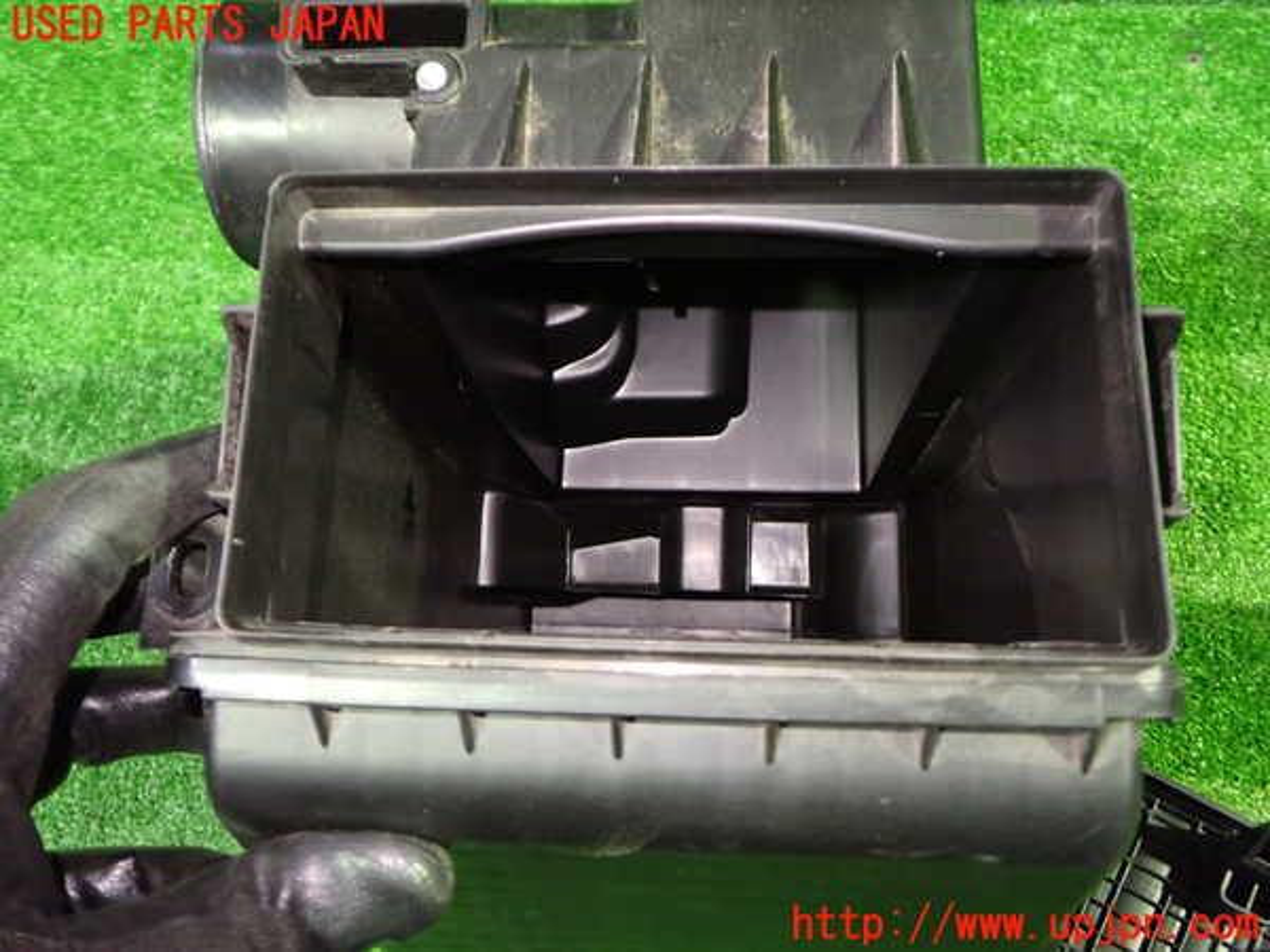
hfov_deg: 60.0
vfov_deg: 46.8
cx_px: 635
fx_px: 1101
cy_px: 476
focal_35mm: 30
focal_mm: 5.4
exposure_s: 1/20
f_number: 2.3
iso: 800
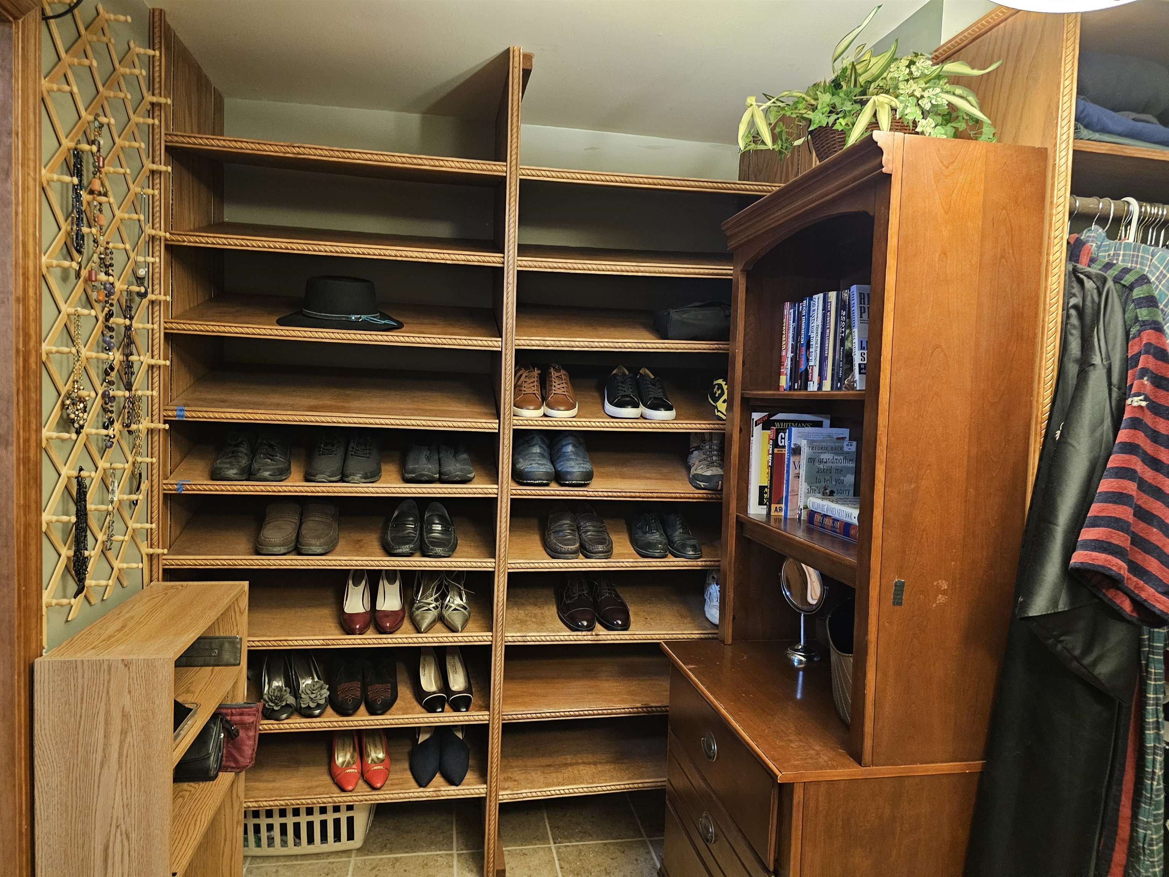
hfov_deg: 73.9
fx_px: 777
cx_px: 584
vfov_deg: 58.9
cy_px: 438
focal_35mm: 23
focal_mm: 6.3
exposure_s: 1/24
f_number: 1.7
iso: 800
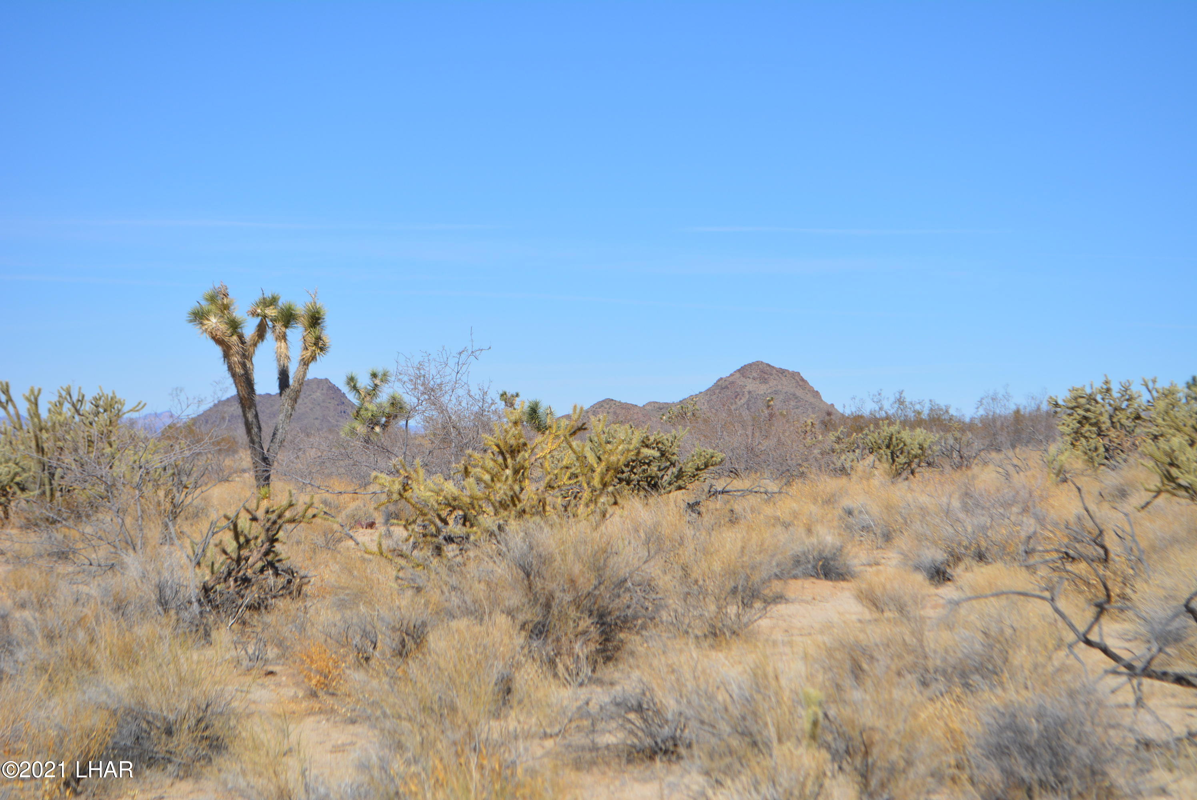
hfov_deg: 24.6
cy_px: 400
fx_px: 2745
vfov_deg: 16.6
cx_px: 598
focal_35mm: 82
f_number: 7.1
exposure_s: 1/2000
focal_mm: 55
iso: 400
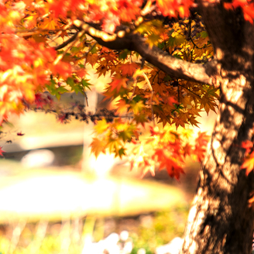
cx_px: -88
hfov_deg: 3.5
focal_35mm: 497
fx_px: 4126
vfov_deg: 3.5
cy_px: 198
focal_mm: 160
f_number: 2.8
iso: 80
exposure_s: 1/125
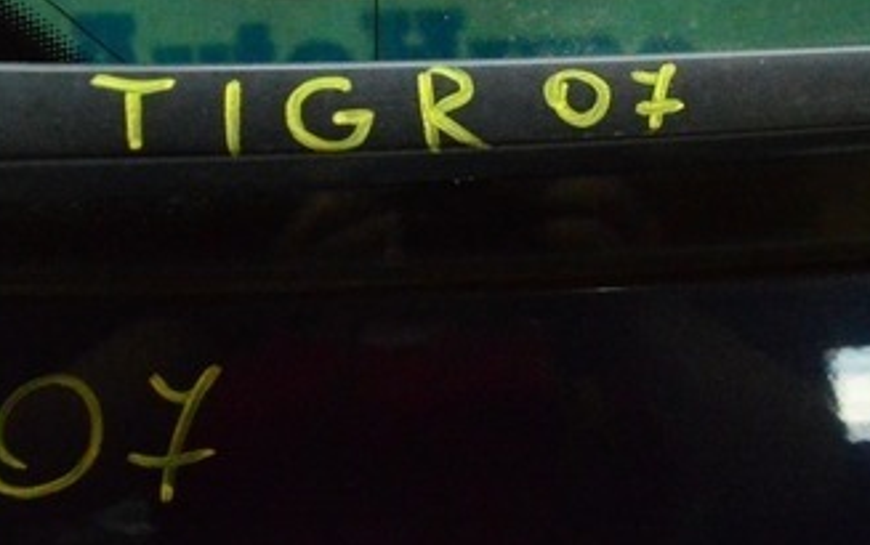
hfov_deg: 24.0
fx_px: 2041
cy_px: 31
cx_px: 529
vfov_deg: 15.0
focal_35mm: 86
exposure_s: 1/500
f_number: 3.5
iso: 6400
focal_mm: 18
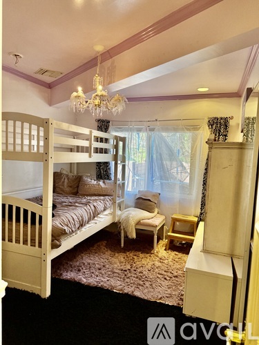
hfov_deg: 56.8
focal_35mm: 24
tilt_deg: -4.1
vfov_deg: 71.6
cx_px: 130
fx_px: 239
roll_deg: -2.5
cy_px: 172
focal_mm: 6.76
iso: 160
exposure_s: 1/120
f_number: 1.78
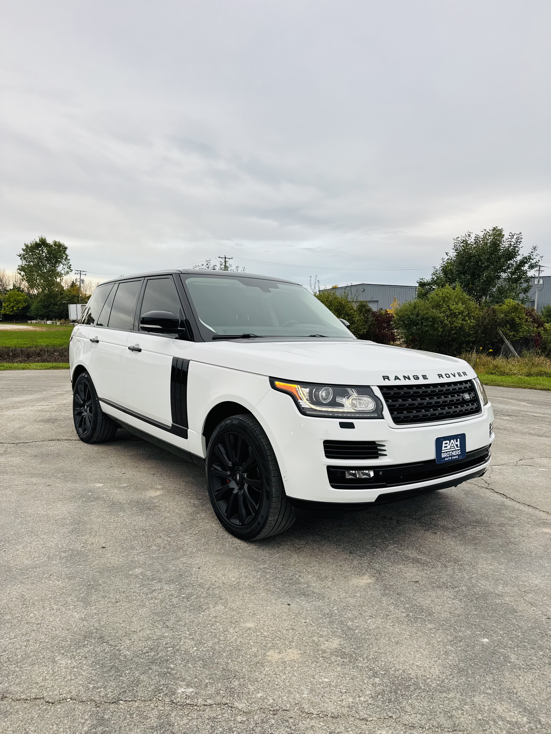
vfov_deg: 71.6
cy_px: 367
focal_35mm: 24
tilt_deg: -5.6
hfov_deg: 56.8
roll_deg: -1.5
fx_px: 509
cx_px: 276
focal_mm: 6.76
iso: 100
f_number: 1.78
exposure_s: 1/176
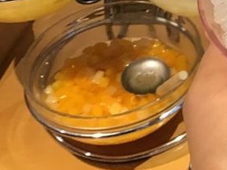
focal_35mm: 92
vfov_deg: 15.2
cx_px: 332
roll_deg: -1.7
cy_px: -58
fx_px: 603
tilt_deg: -33.2
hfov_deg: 19.0
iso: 100
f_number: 2.4
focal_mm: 3.3
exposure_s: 1/30
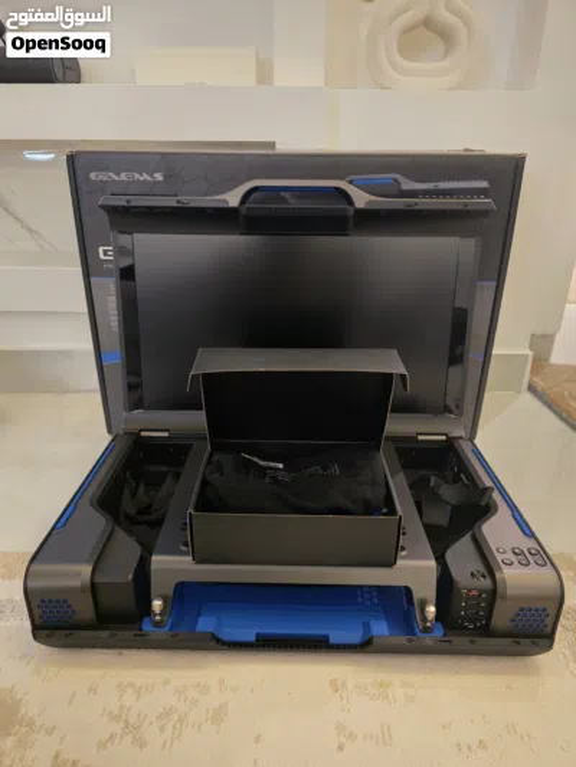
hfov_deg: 58.9
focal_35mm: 23
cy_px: 384
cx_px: 288
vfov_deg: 73.9
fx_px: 510
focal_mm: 6.3
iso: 1600
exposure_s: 1/25
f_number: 1.7
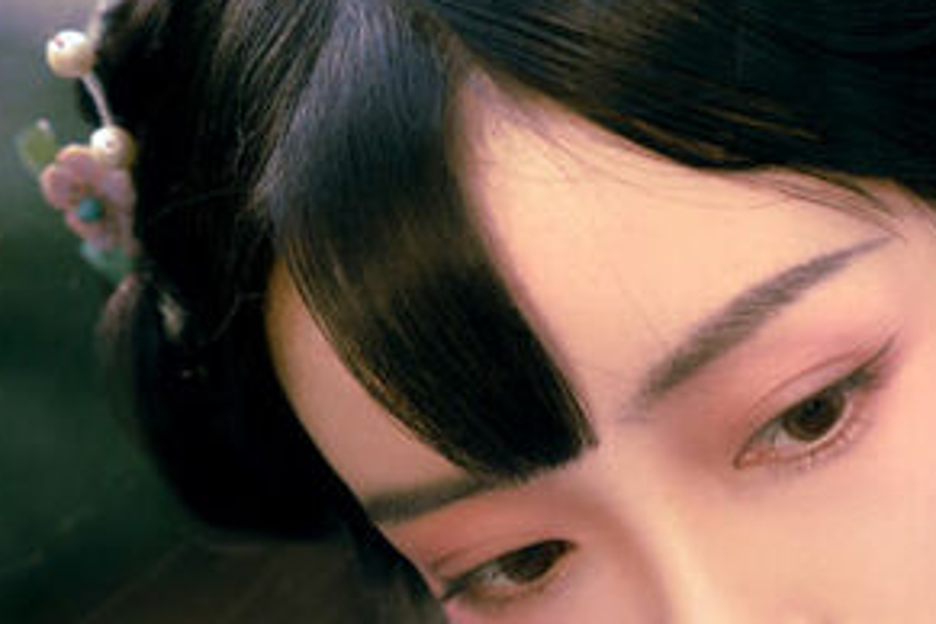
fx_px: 5720
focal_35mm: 220
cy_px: 720
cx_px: 1357
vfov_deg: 6.2
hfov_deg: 9.1
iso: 500
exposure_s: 1/1000
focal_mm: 61
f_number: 2.8
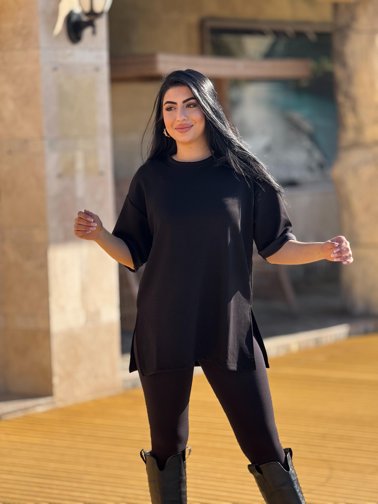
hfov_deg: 12.3
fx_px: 1747
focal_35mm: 120
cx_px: 189
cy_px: 252
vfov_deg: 16.4
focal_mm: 15.66
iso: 50
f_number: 2.8
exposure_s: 1/707
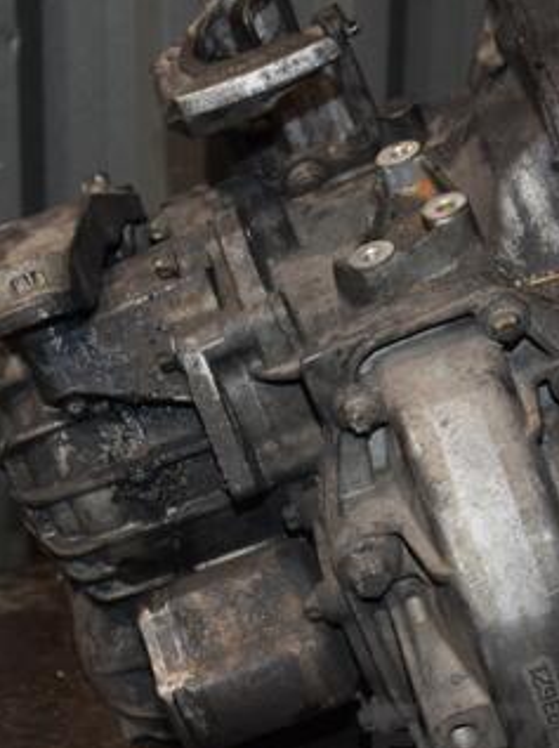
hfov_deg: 17.9
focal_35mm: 82
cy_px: 425
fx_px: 1769
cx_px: 328
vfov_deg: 23.8
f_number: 5
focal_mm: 30
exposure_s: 1/60
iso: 800
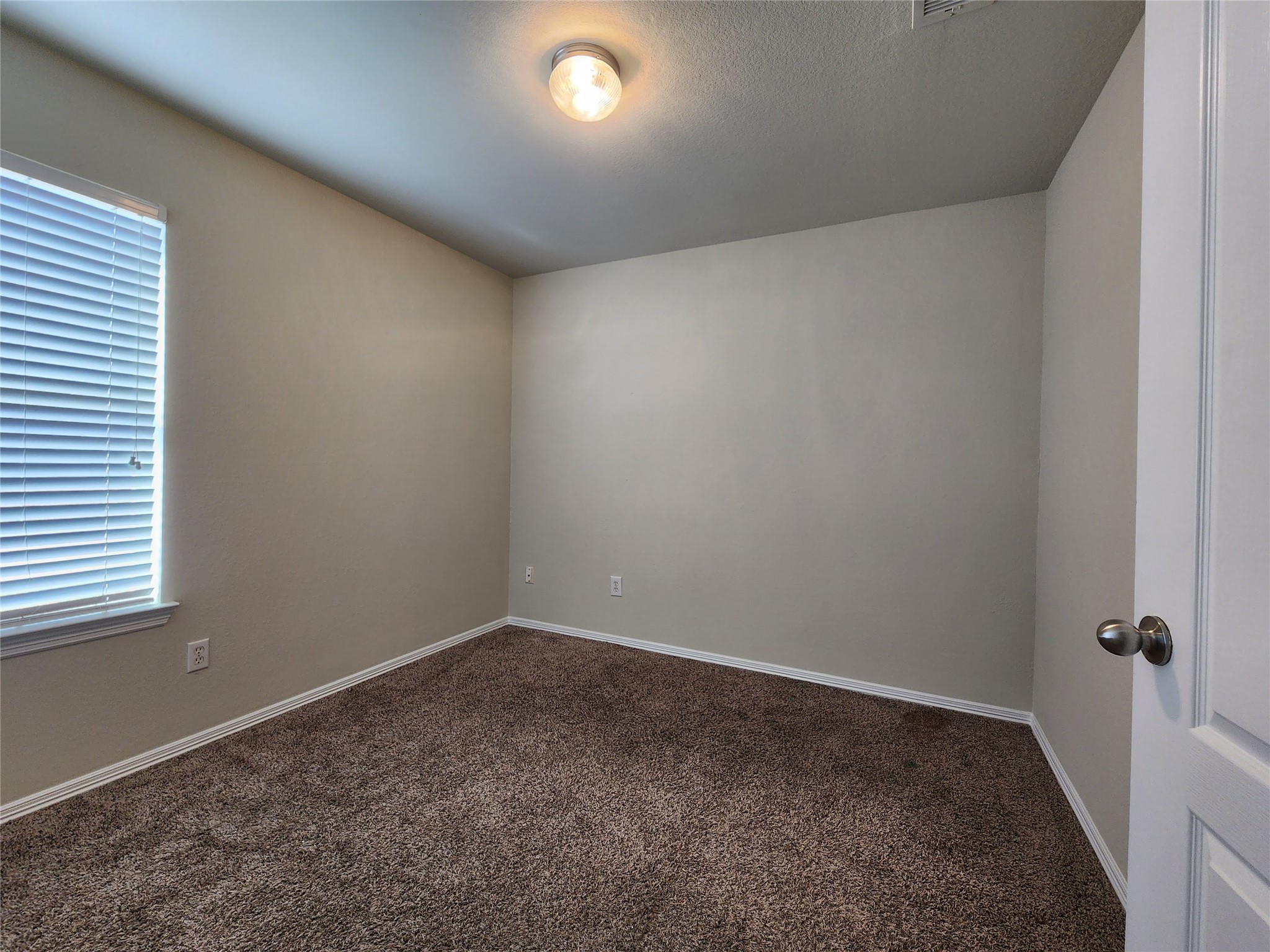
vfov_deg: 89.9
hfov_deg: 106.2
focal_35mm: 13
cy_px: 476
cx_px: 635
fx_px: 477
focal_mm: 2.2
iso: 125
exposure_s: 1/60
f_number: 2.2
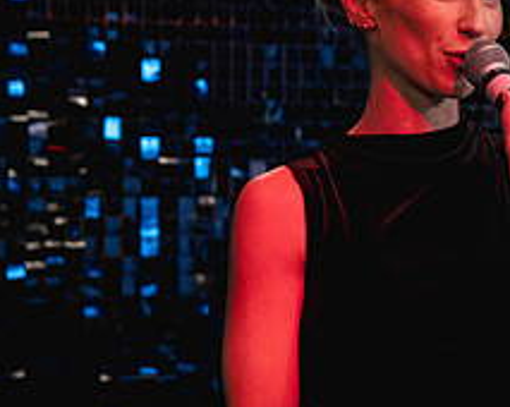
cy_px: 110
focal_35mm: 235
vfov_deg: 6.6
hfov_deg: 8.1
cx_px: 635
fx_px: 3544
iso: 2500
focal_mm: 92
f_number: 4
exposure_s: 1/50
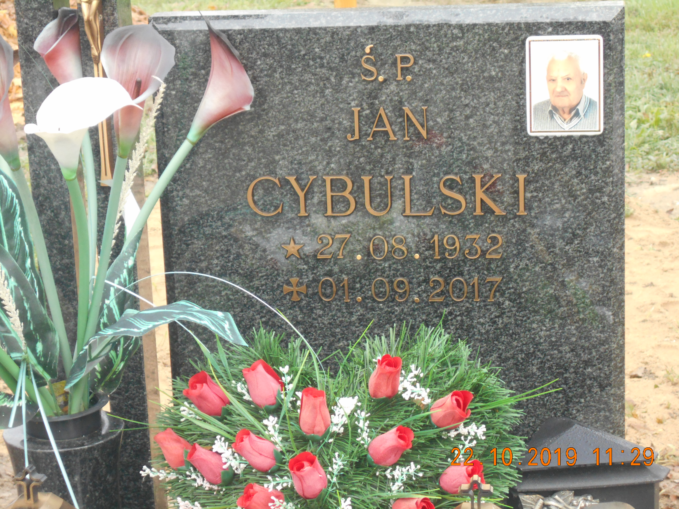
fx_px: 1942
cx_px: 340
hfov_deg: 19.8
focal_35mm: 99
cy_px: 254
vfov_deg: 14.9
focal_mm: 17.6
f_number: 5.5
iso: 320
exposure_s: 1/125
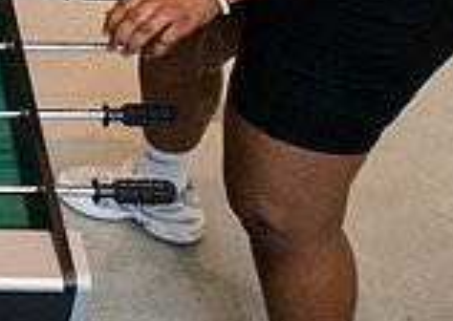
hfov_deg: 18.8
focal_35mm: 93
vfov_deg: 14.8
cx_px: -237
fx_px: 1193
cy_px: -75
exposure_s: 1/640
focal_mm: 24
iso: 5000
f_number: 4.5
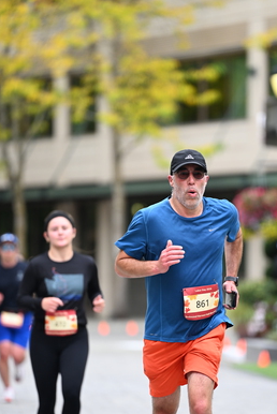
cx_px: 172
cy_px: 256
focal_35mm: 285
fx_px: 3283
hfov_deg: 4.8
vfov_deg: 7.2
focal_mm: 200
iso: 640
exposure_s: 1/1600
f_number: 2.8
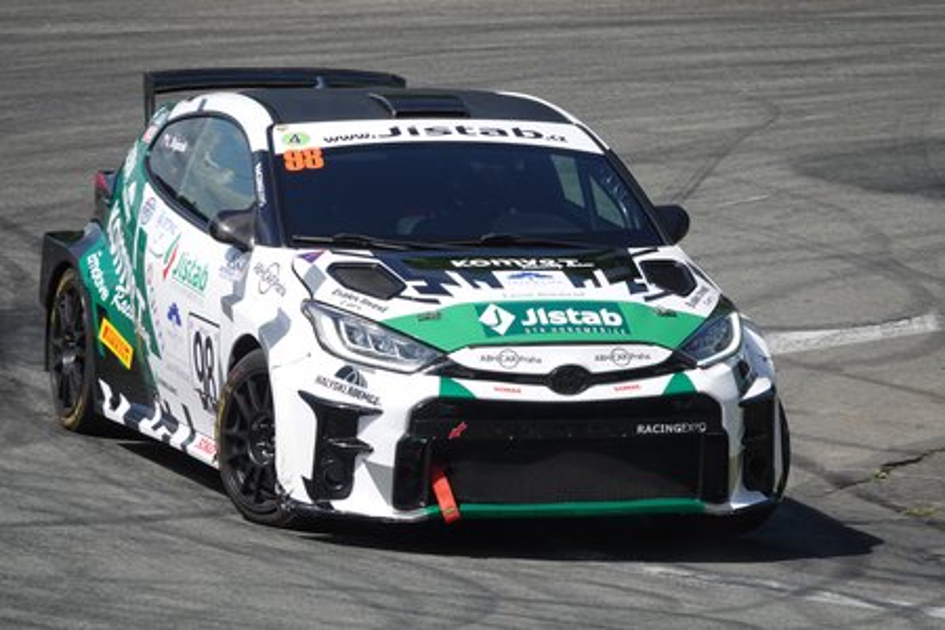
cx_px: 472
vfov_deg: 4.3
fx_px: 8399
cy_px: 315
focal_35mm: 320
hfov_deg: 6.4
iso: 100
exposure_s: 1/800
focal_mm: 117.29
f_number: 4.5
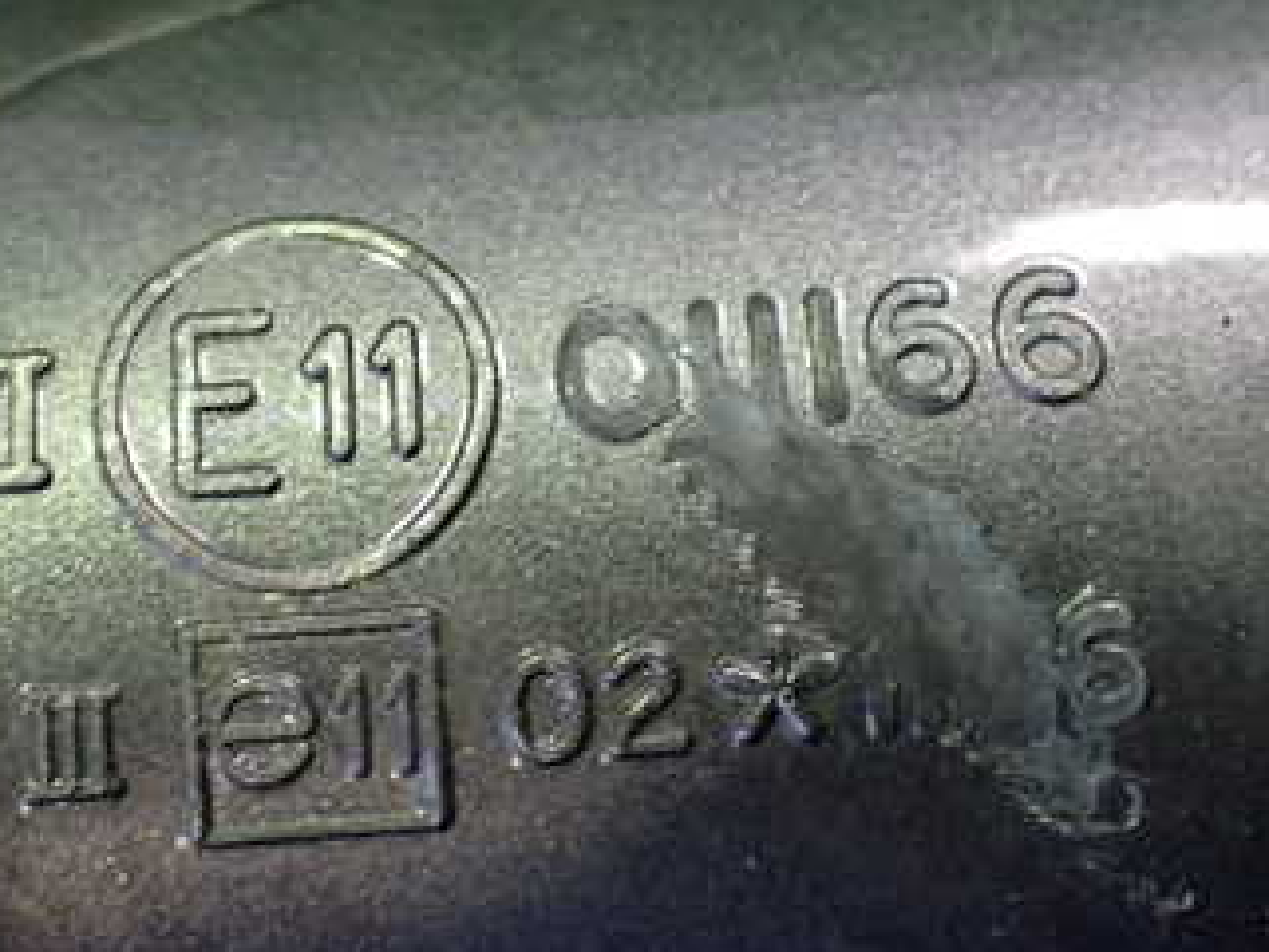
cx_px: 502
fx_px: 2054
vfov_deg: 26.1
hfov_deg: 34.2
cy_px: 371
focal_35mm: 56
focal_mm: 5.4
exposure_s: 1/30
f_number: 2.3
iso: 800
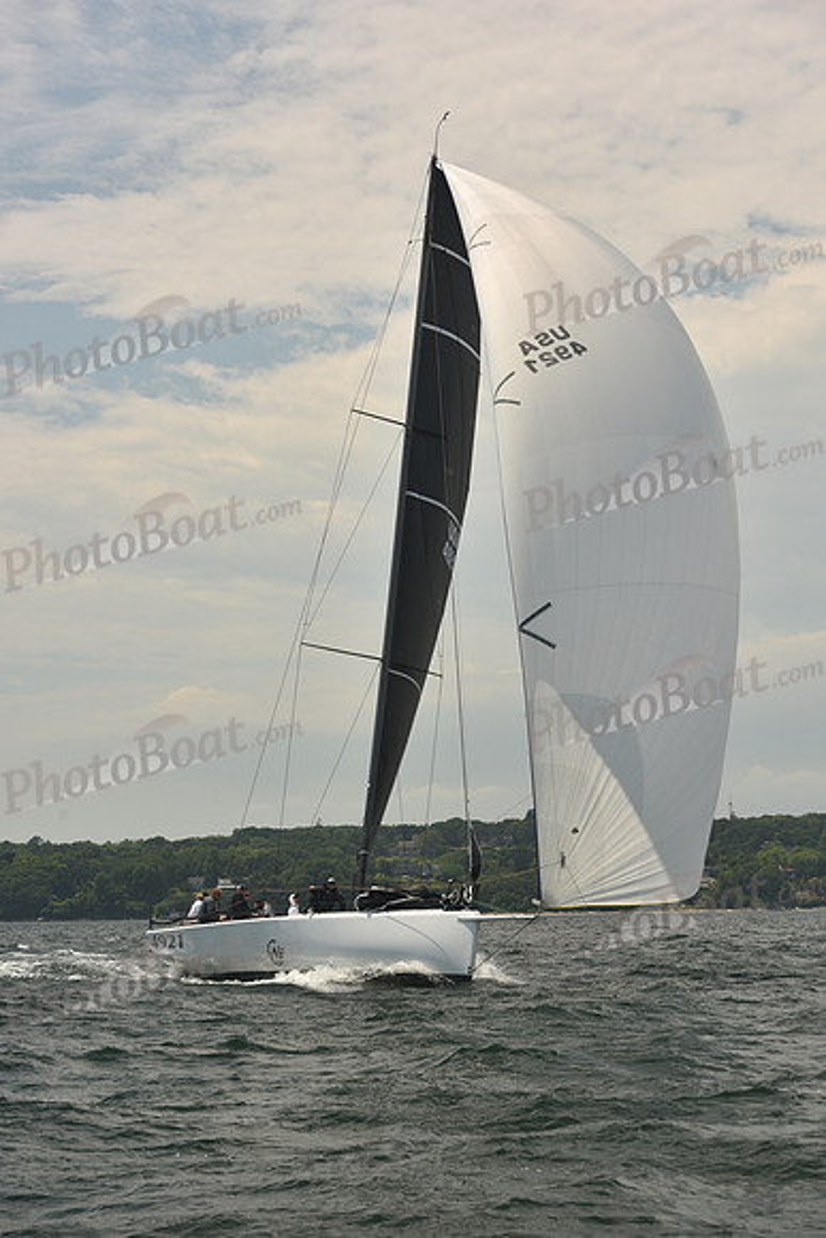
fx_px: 2408
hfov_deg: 19.5
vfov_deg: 28.8
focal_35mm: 70
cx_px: 413
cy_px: 619
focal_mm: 70
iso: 250
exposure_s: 1/640
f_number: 7.1
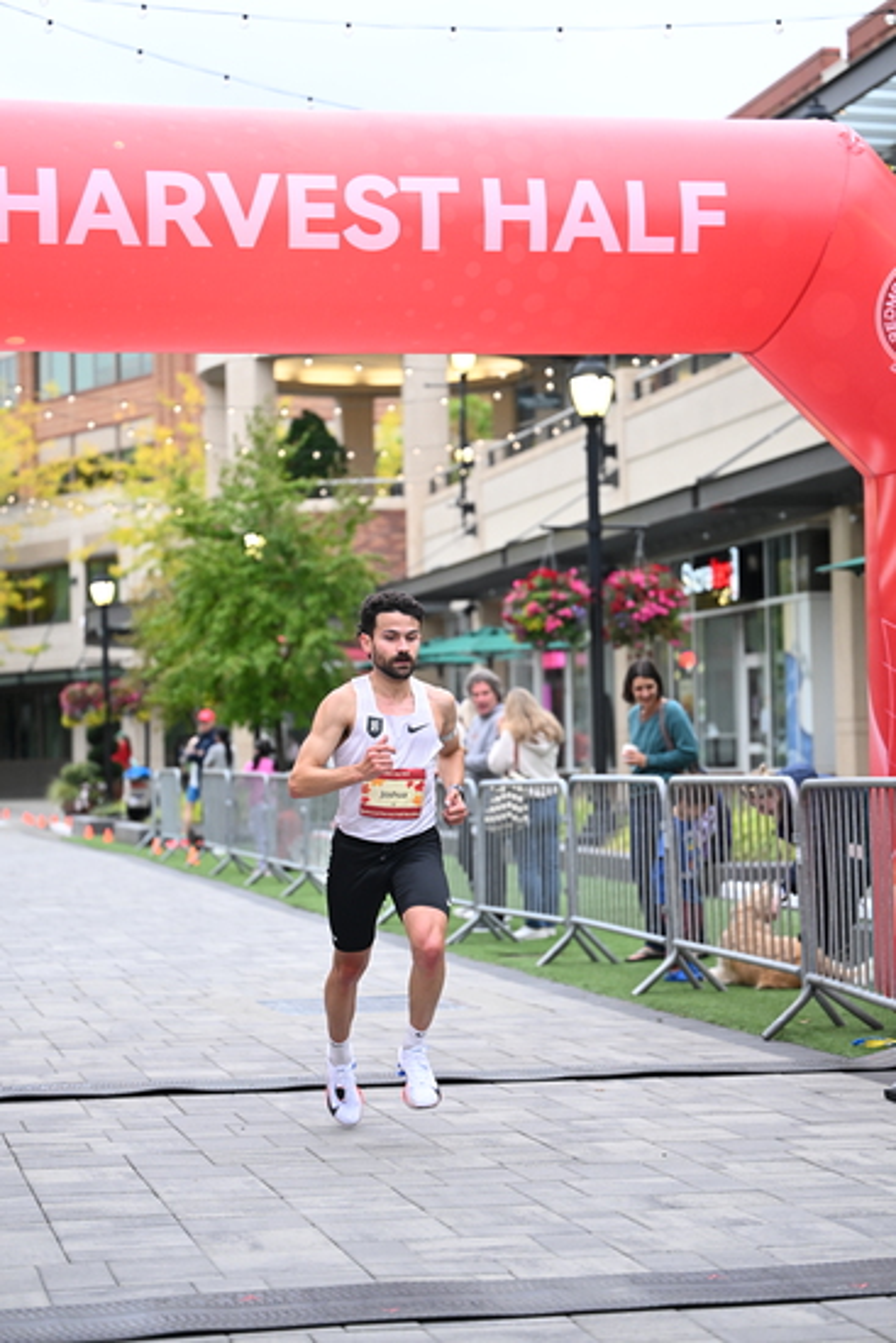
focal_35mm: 75
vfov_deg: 27.0
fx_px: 2798
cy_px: 672
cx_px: 448
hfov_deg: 18.2
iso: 1600
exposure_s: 1/800
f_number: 2.8
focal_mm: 75
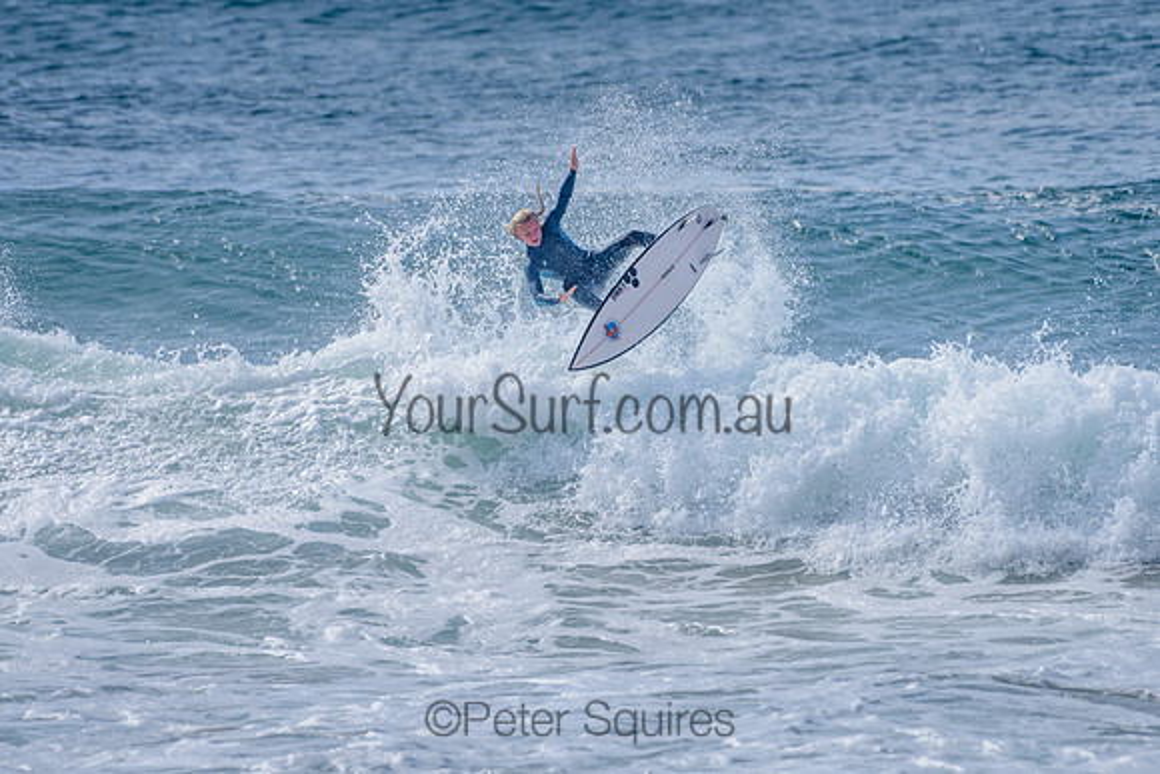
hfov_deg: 3.4
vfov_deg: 2.2
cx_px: 519
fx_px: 19729
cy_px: 381
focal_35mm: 612
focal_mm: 500
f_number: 5.6
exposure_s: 1/2000
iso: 100
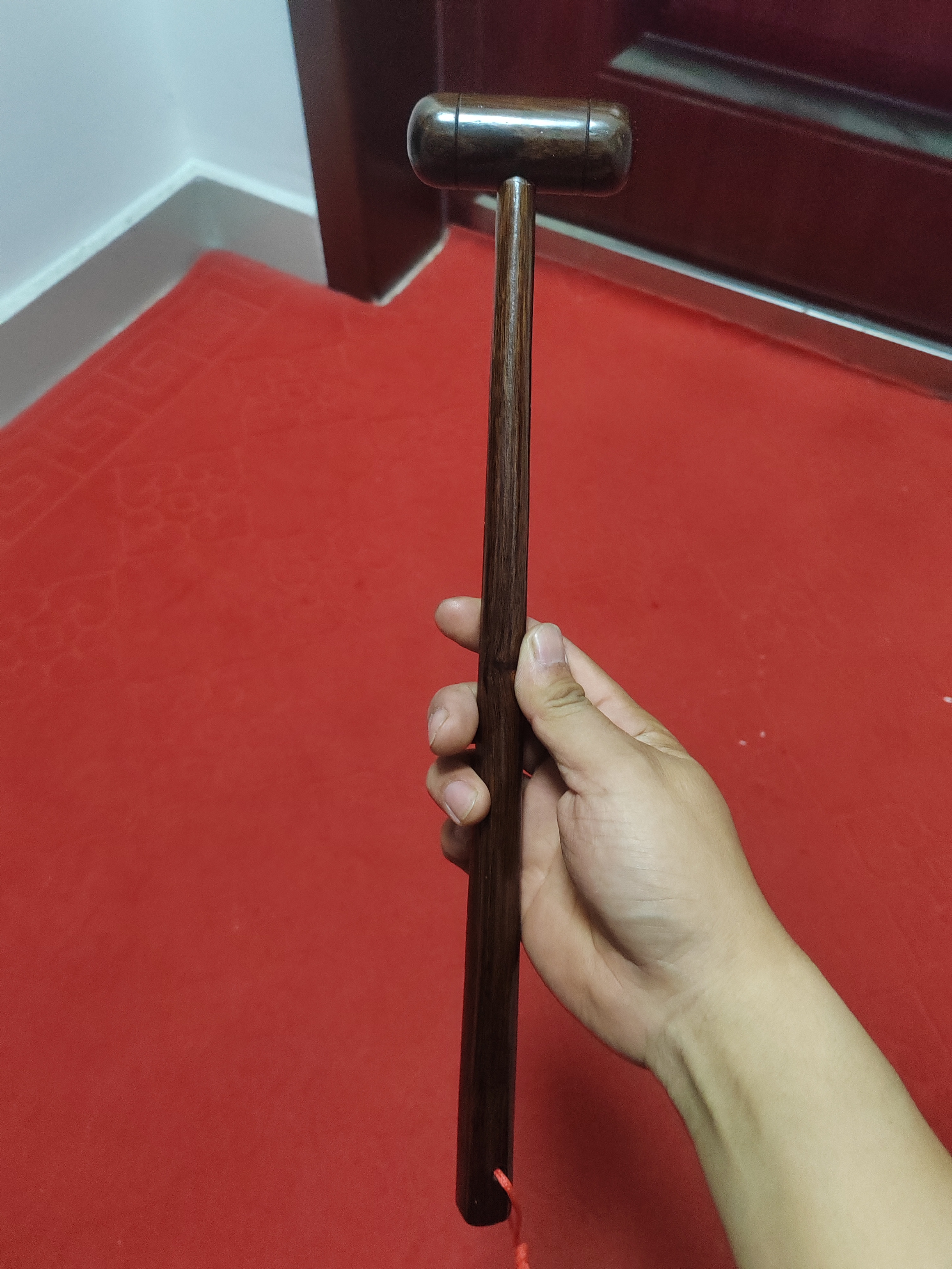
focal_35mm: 27
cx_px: 476
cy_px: 634
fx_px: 990
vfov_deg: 65.3
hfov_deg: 51.4
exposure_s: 1/100
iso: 4000
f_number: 1.9
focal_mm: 5.52
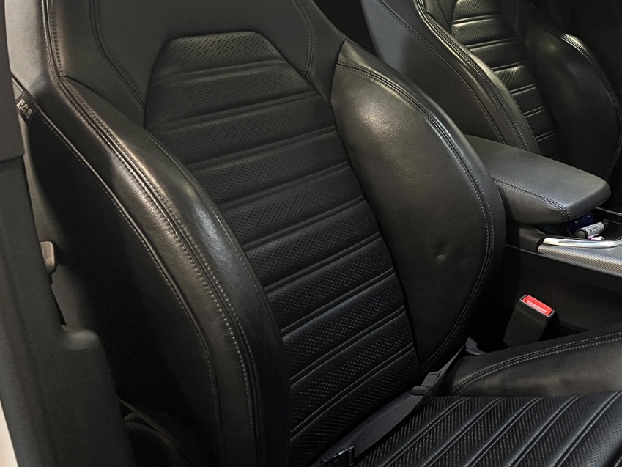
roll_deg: -0.8
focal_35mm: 49
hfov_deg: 37.2
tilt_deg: -12.3
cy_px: 152
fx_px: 881
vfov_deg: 29.5
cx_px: 521
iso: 500
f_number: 1.6
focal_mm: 5.1
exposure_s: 1/25
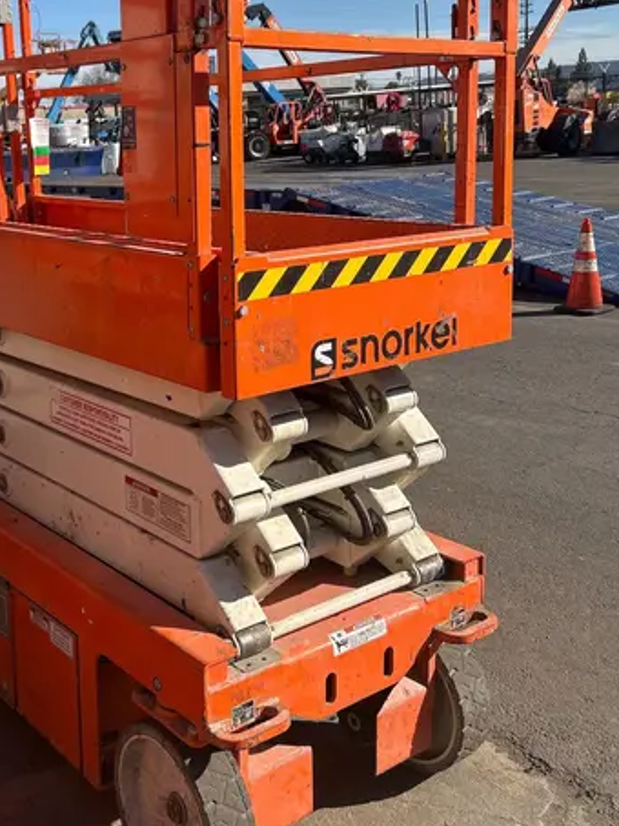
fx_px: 1002
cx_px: 229
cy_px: 287
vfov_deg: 44.3
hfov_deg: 34.1
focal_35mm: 42
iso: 50
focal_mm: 5.7
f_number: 1.5
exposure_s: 1/3831
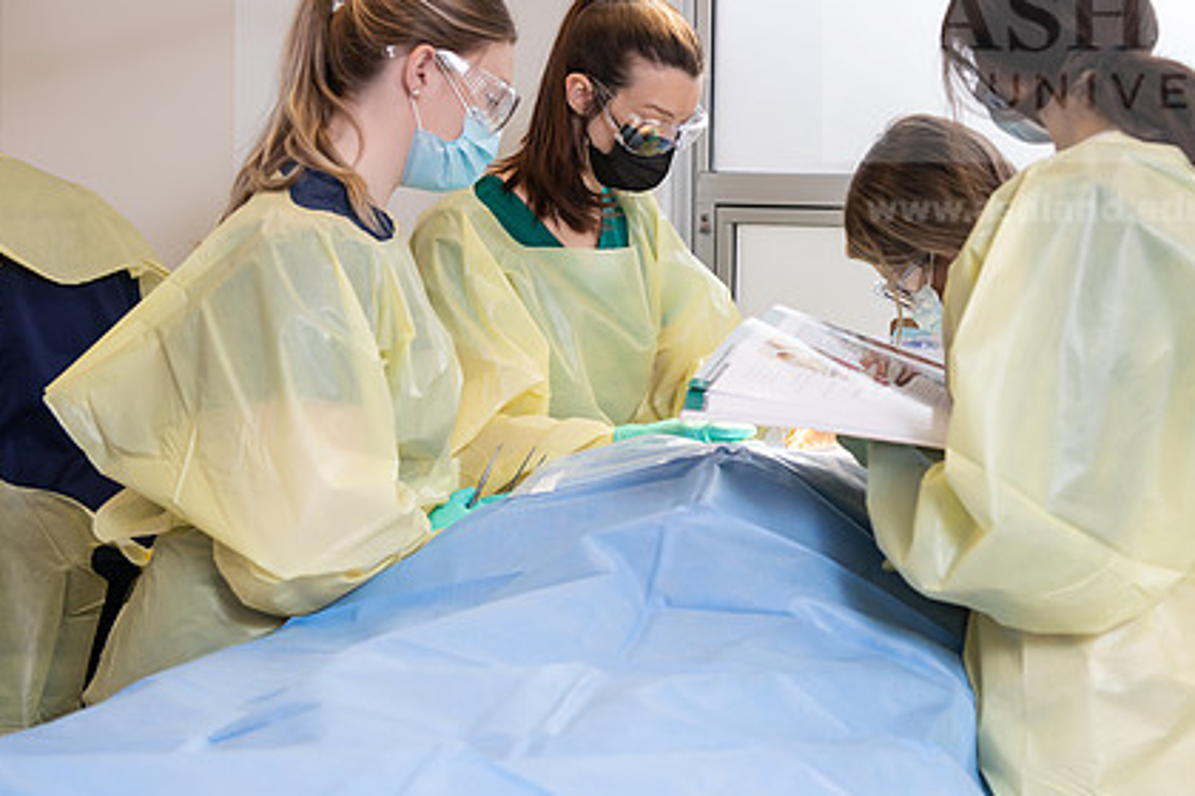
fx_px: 1925
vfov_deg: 23.3
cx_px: 737
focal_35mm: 58
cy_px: 269
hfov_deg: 34.3
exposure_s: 1/200
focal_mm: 42
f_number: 4.5
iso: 400
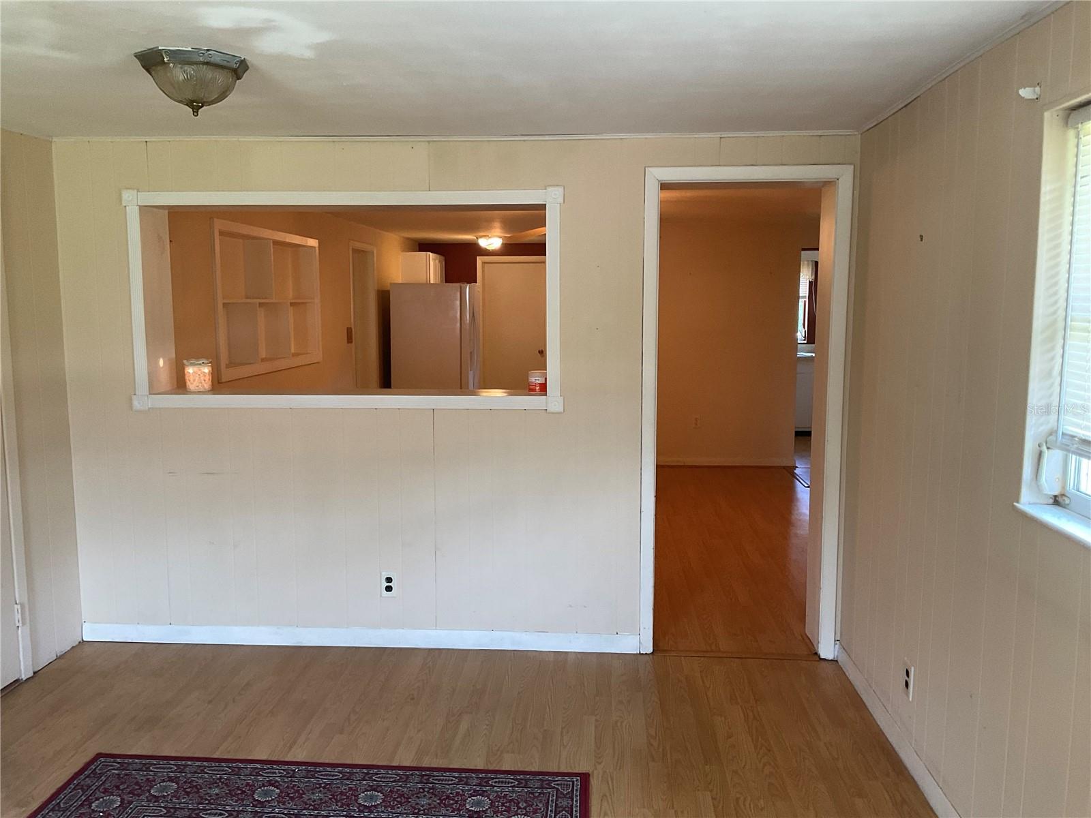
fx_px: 914
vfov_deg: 48.2
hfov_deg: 61.7
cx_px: 546
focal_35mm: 29
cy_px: 409
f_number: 1.8
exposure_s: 1/60
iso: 80
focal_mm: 3
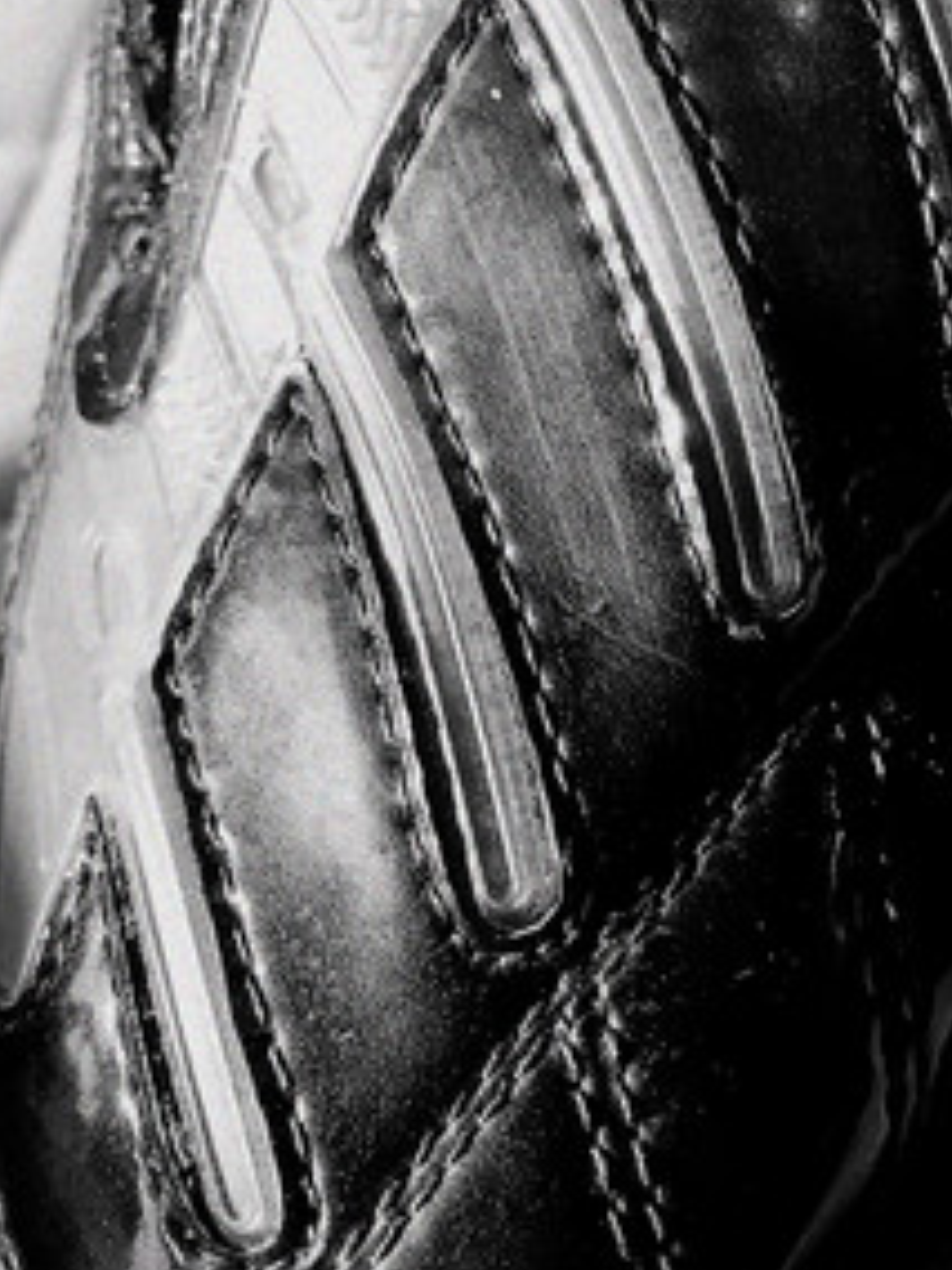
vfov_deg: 29.9
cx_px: 670
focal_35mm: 63
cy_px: 233
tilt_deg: -45.9
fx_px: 2310
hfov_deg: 23.1
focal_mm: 3.99
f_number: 1.8
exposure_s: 1/643
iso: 20
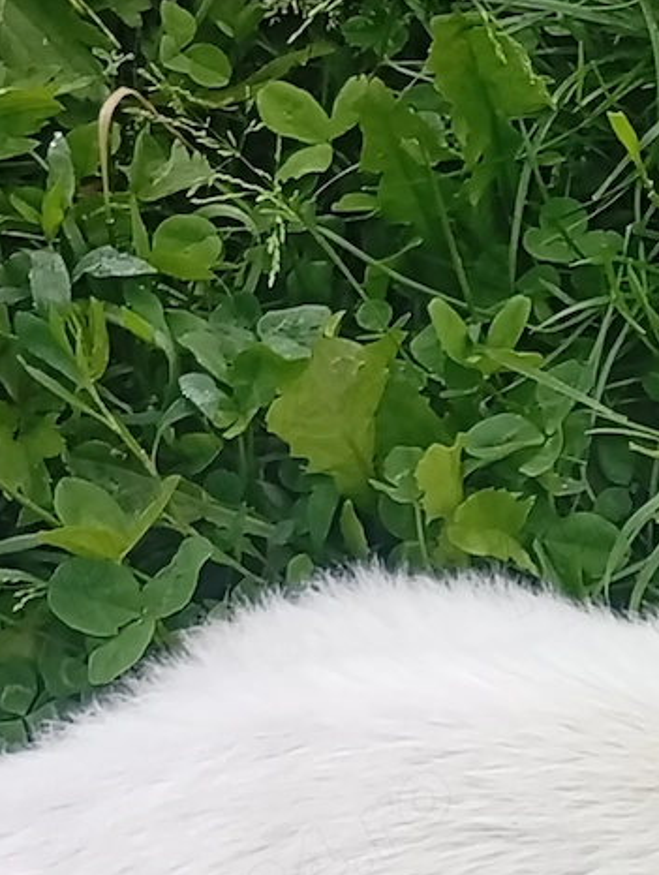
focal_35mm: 154
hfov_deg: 9.5
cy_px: 1018
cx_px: 907
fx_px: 3898
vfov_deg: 12.5
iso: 50
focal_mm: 3.84
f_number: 1.8
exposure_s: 1/576
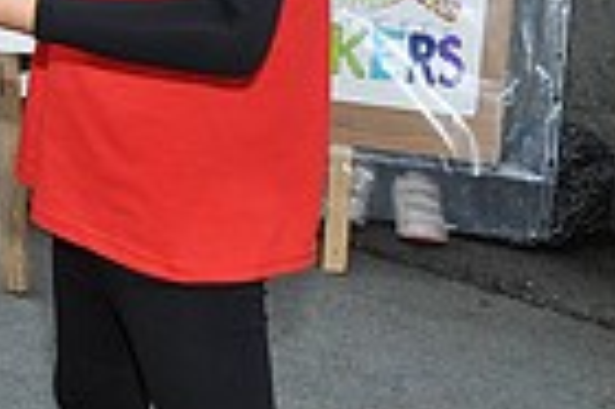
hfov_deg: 13.2
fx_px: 2269
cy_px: -101
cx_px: -637
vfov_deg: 10.1
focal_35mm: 133
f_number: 13
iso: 400
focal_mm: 32
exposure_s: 1/250
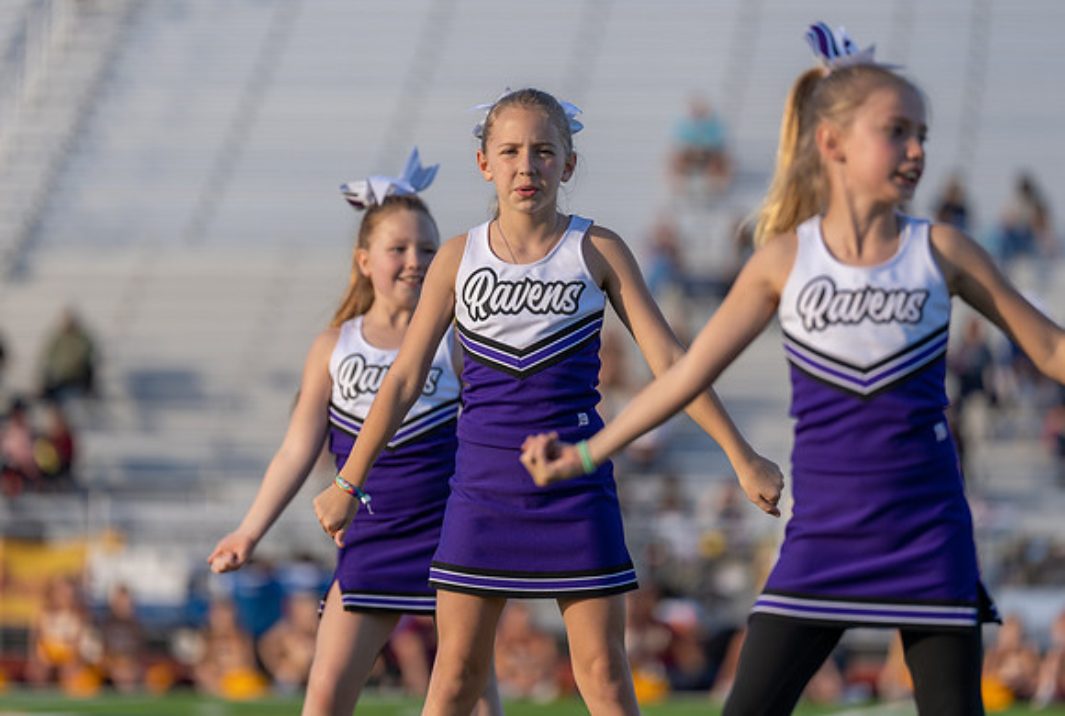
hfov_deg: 8.1
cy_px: 301
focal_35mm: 255
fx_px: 7553
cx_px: 487
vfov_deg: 5.4
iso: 100
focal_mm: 200
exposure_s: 1/1000
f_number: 2.8
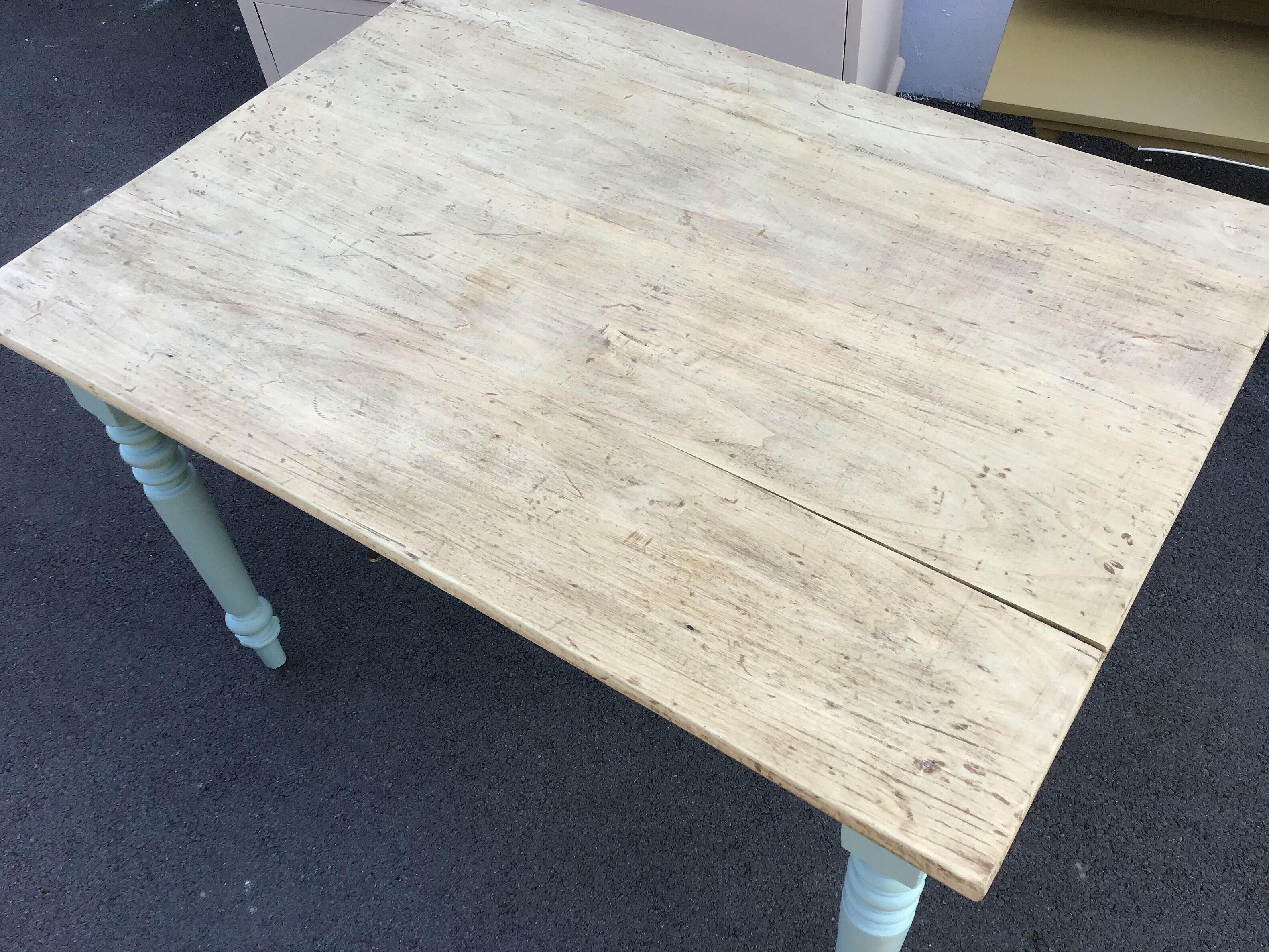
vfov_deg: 44.2
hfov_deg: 56.8
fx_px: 1173
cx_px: 642
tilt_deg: -47.7
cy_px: 467
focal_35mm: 32
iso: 25
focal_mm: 3.3
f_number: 2.4
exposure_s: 1/220
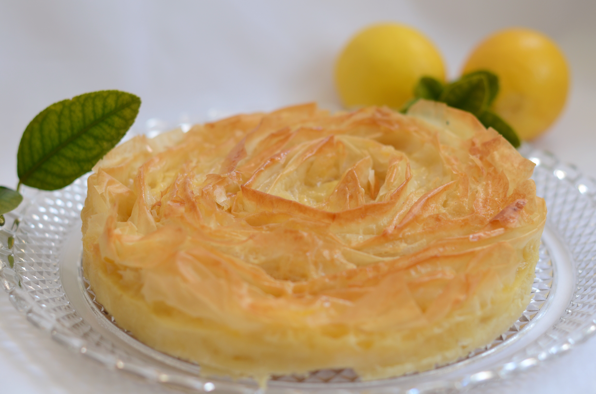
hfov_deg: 27.0
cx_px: 298
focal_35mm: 75
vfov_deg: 18.1
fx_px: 1239
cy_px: 197
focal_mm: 50
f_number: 2.8
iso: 250
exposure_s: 1/100
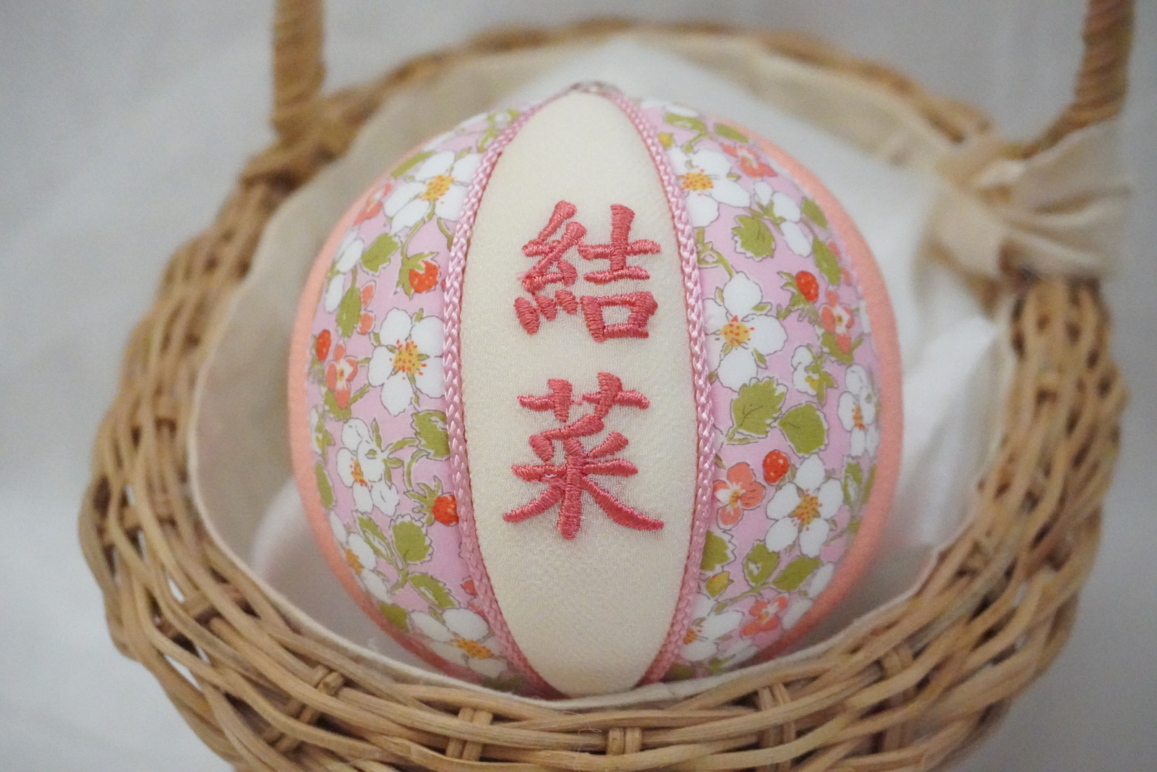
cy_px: 386
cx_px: 578
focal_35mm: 60
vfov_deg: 22.6
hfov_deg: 33.4
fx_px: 1928
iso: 25600
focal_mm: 40
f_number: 5.6
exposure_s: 1/1000
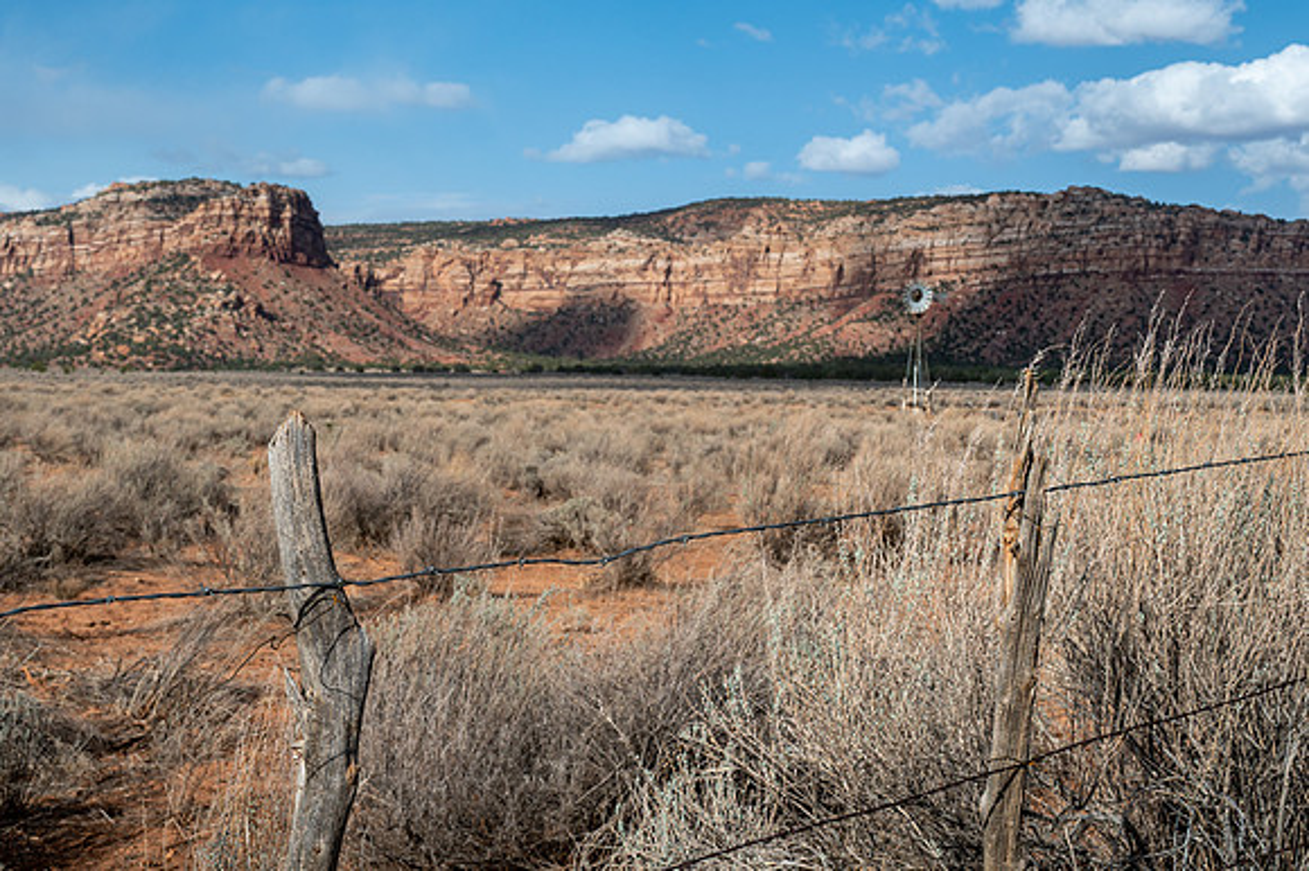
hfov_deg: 37.0
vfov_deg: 25.1
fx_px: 1954
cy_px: 436
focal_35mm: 54
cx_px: 654
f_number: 11
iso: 200
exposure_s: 1/500
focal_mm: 46
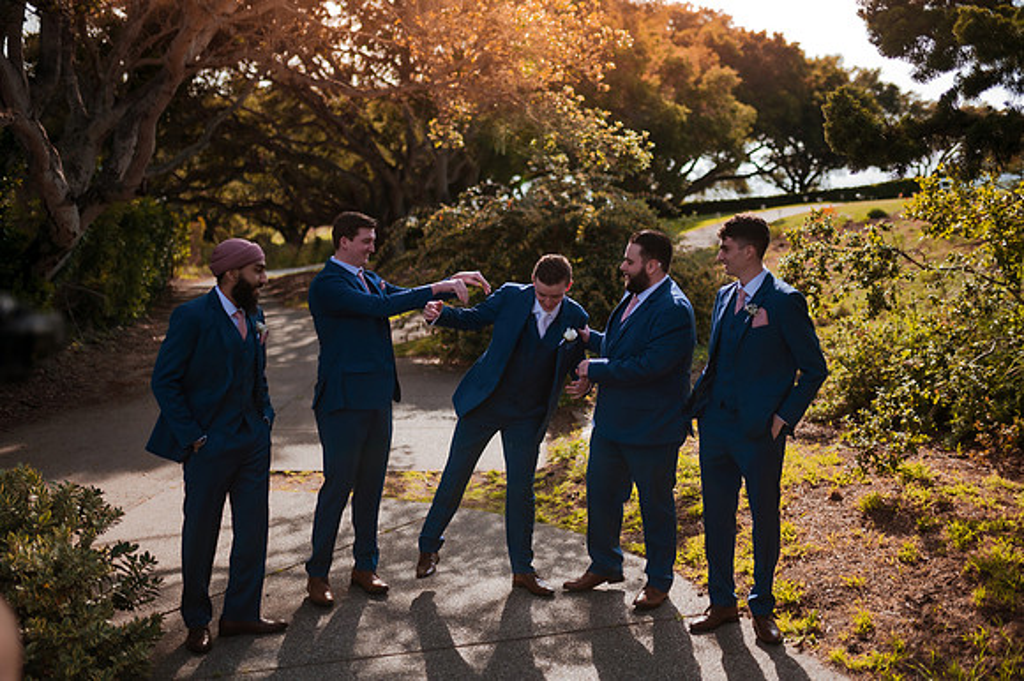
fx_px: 995
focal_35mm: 35
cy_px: 340
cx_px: 512
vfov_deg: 37.8
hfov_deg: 54.5
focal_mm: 35
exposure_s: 1/8000
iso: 320
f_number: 1.4
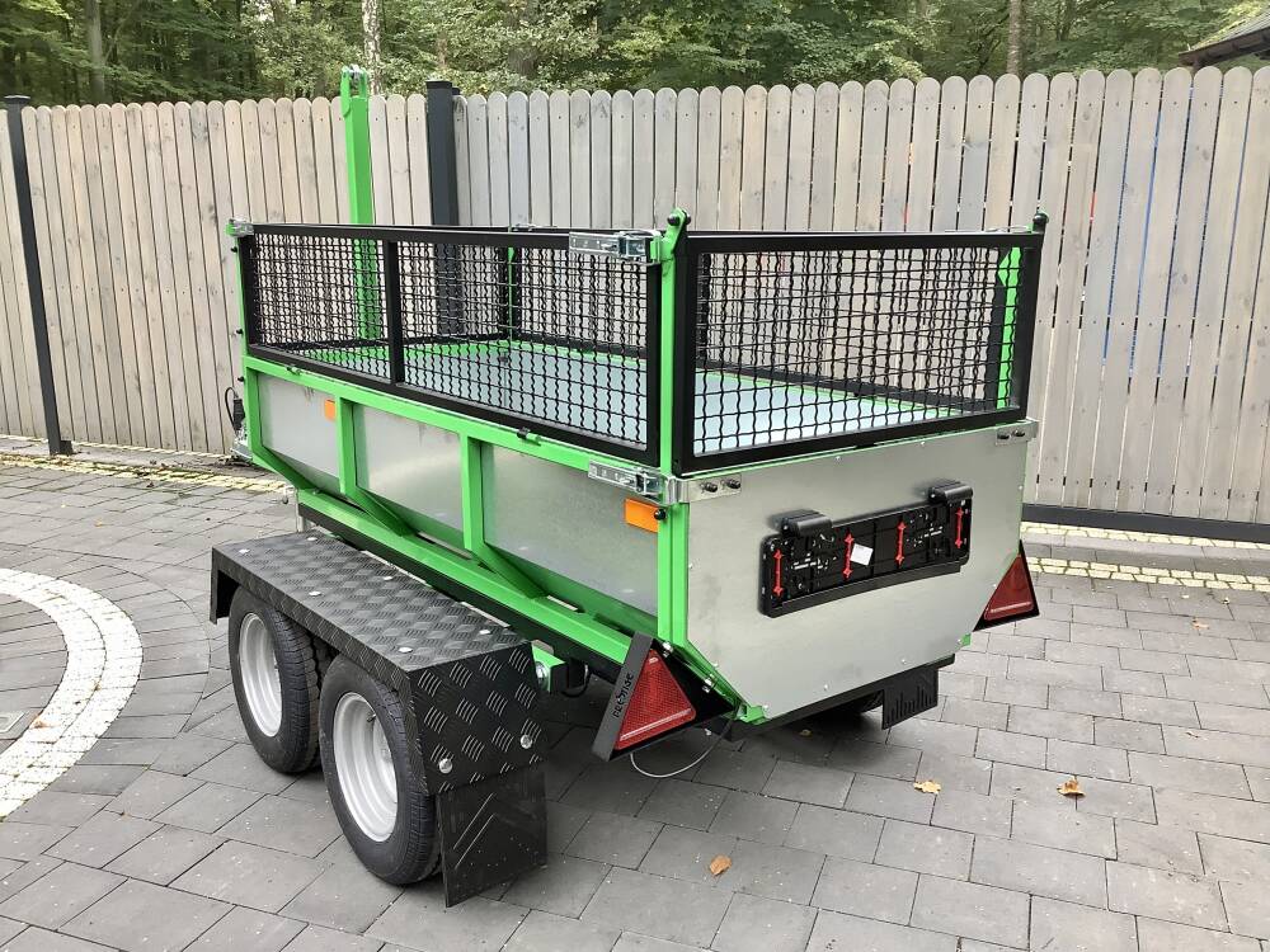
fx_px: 1137
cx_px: 635
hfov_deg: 58.4
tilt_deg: -13.9
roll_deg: +0.3
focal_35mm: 31
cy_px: 476
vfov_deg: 45.4
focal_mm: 3.3
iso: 64
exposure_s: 1/100
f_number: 2.4
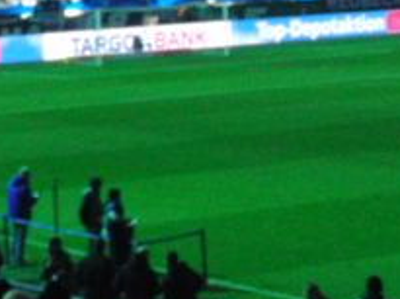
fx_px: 1926
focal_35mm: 167
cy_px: -73
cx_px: -109
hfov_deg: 11.6
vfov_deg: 8.7
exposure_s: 1/20
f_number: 4
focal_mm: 10.41
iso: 800
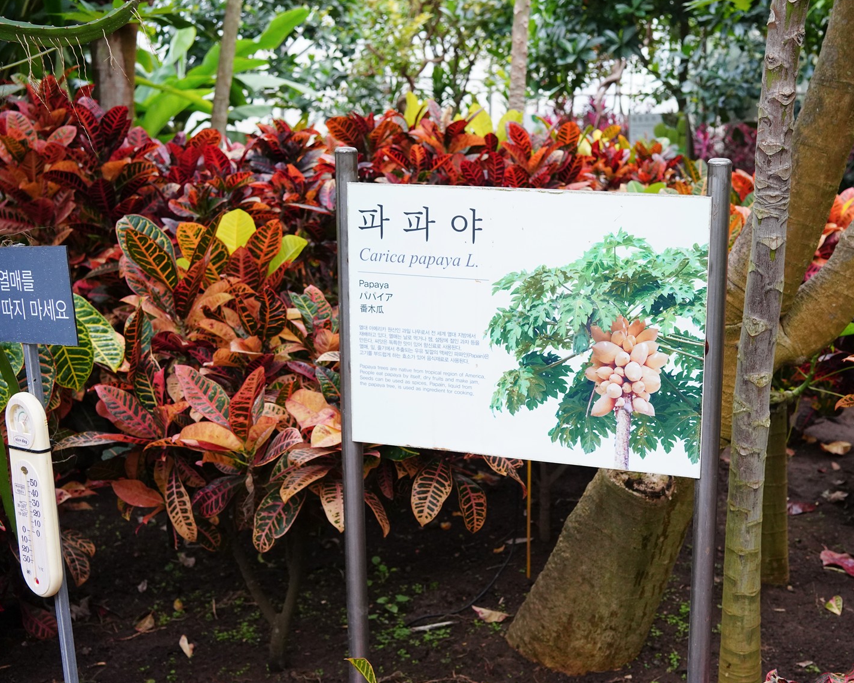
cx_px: 547
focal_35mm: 46
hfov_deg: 40.0
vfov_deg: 32.7
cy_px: 304
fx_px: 1163
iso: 2000
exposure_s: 1/100
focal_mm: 35
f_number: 5
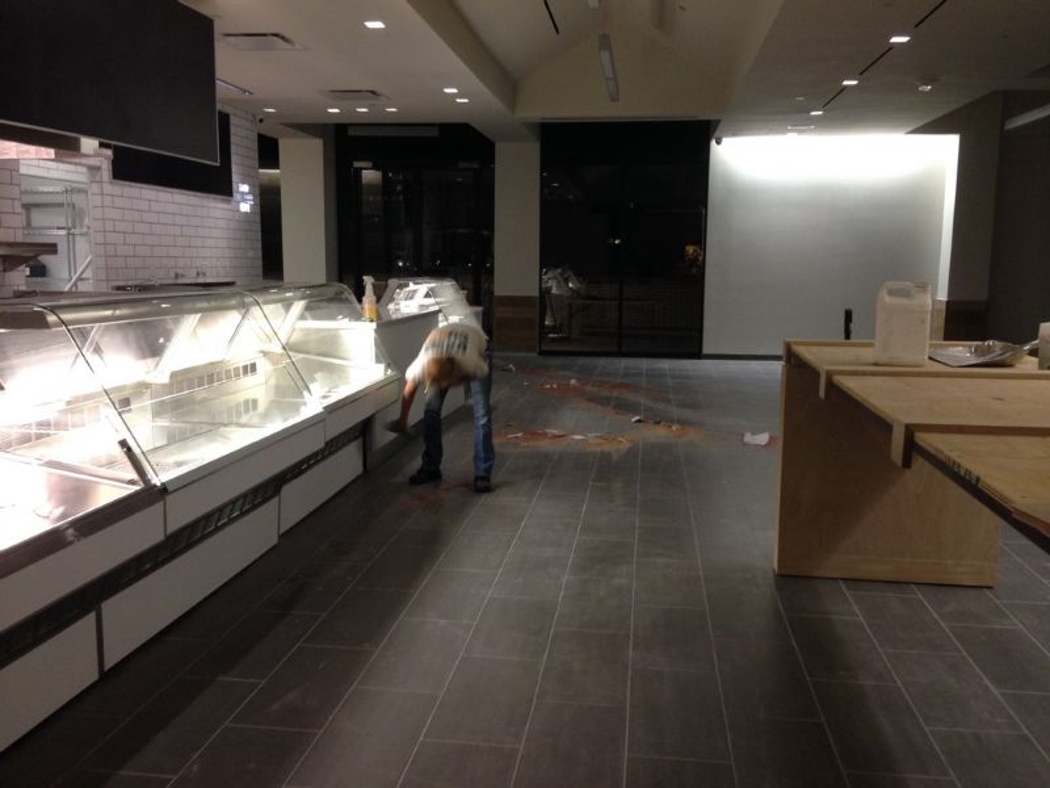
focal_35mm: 33
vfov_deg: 42.9
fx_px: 1001
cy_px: 394
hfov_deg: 55.4
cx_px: 525
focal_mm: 4.12
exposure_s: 1/20
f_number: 2.4
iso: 125
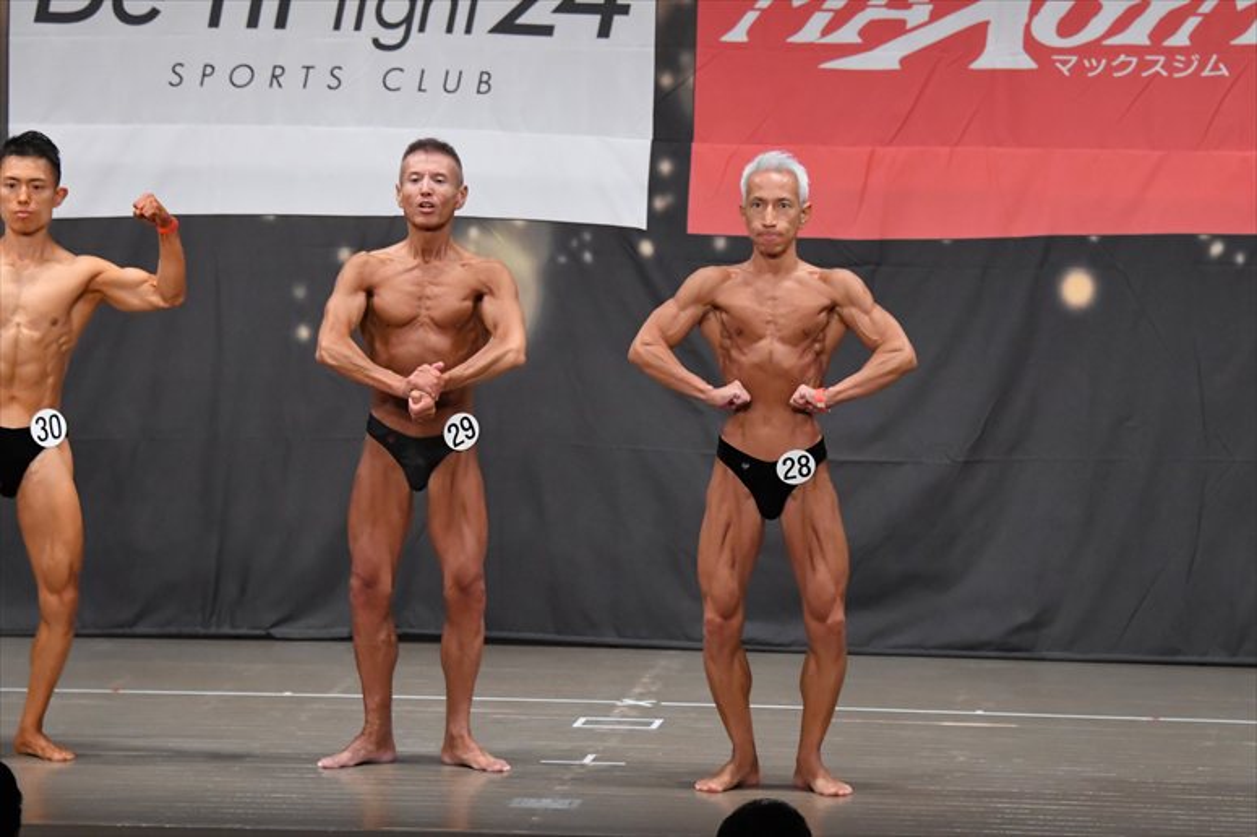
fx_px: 6387
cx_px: 628
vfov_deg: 7.5
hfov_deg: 11.2
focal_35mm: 183
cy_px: 418
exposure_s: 1/400
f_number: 5.6
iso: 5000
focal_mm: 122
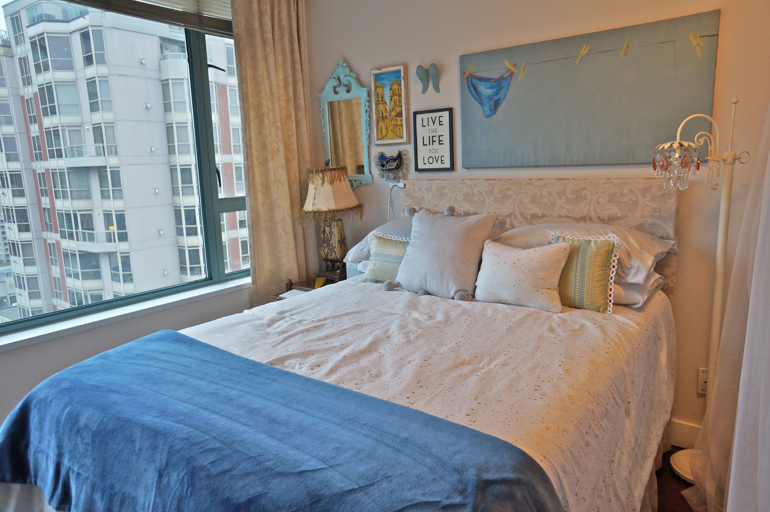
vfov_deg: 53.0
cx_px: 385
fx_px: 513
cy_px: 256
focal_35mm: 24
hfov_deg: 73.8
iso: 320
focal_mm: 16
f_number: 4
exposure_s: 1/60
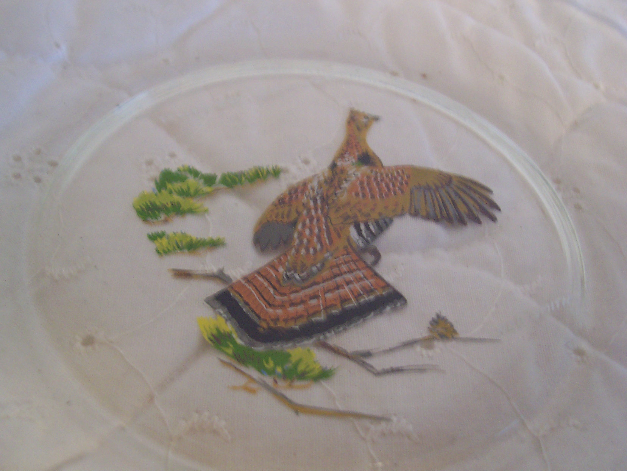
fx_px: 670
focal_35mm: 37
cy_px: 236
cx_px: 314
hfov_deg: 50.1
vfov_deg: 38.7
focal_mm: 5.6
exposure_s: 1/15
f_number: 2.8
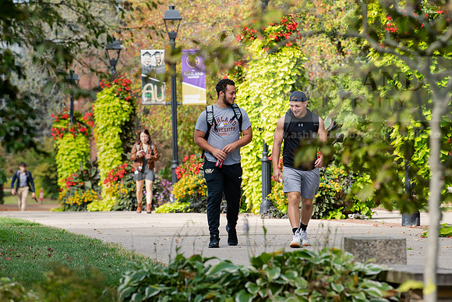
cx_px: 226
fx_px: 3767
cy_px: 151
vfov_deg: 4.6
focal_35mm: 300
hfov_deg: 6.9
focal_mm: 300
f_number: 9
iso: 500
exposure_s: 1/320
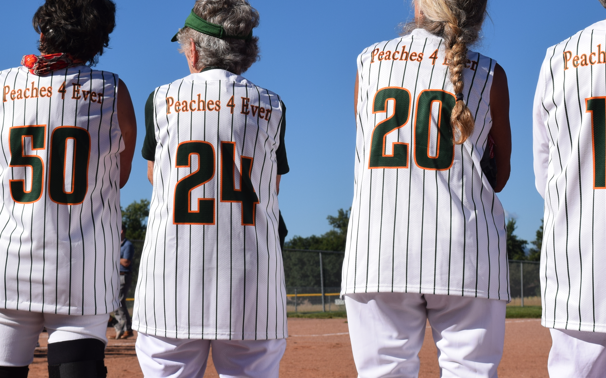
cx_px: 317
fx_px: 1602
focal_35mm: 97
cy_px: 154
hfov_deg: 21.4
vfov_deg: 13.5
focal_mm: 40
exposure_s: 1/500
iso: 200
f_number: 11
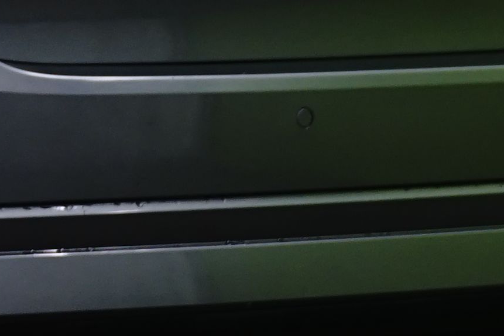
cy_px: -337
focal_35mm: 467
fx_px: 6537
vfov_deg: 2.9
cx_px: -547
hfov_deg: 4.4
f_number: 8
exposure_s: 1/6
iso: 400
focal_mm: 67
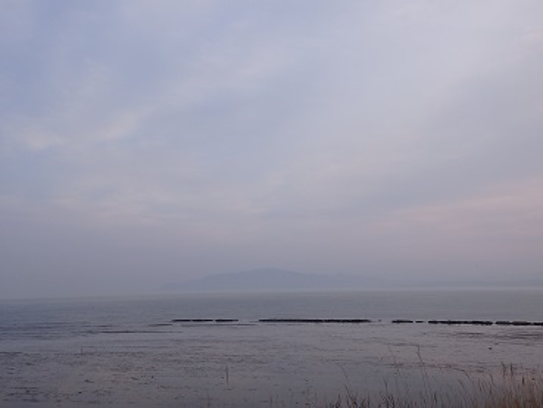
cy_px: 204
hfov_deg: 55.3
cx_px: 272
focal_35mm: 33
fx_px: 518
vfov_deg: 43.0
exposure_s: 1/200
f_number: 3.4
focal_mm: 6
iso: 125
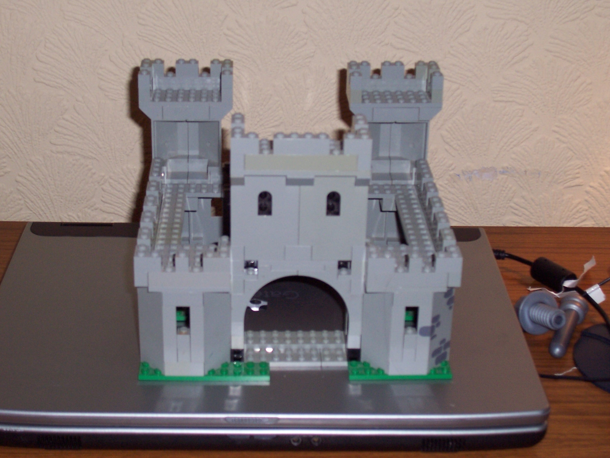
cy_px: 229
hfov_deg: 29.4
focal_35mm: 66
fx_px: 1163
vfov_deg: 22.3
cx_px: 305
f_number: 4
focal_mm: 10.8
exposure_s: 1/90
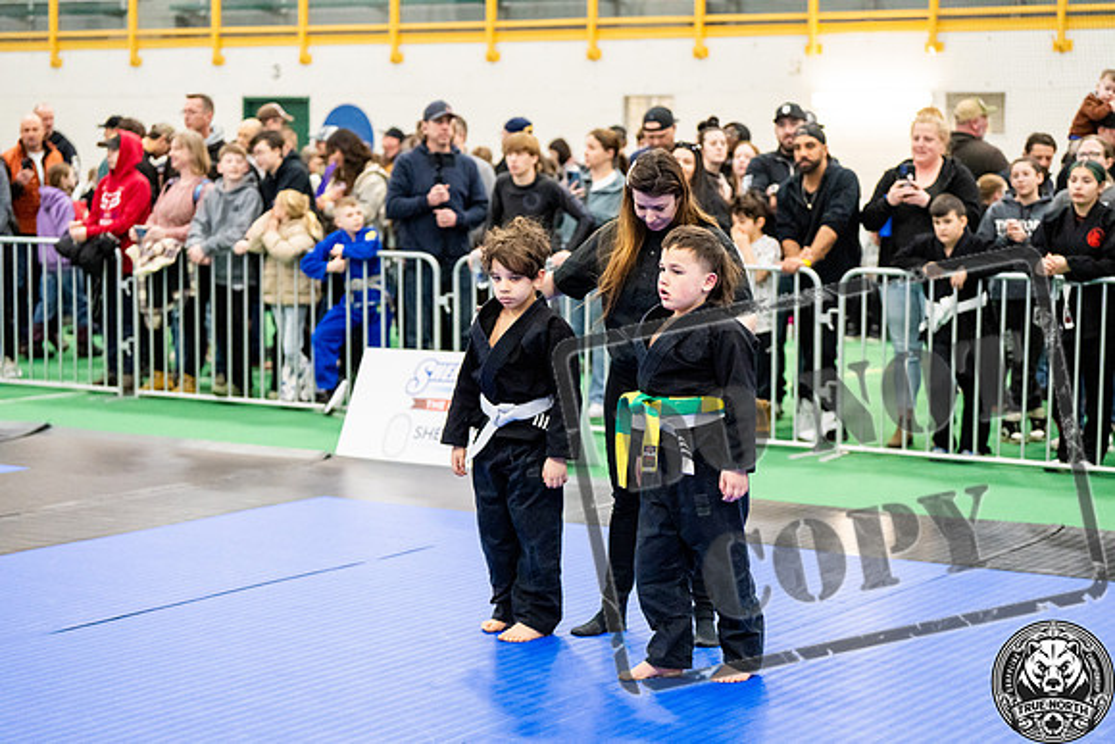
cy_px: 372
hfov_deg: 27.0
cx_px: 558
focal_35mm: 75
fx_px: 2323
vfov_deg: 18.2
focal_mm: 75
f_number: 2.8
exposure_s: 1/500
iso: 5000
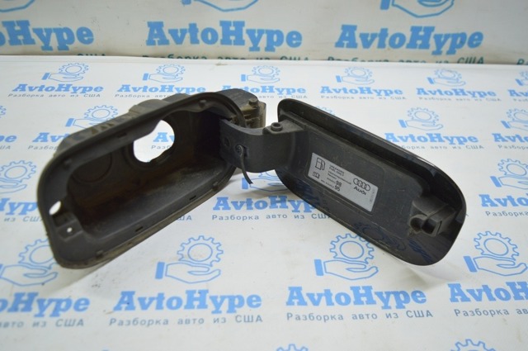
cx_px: 264
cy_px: 176
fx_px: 483
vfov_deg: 39.9
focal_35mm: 33
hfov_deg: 57.3
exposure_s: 1/60
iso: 400
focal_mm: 22
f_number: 3.8
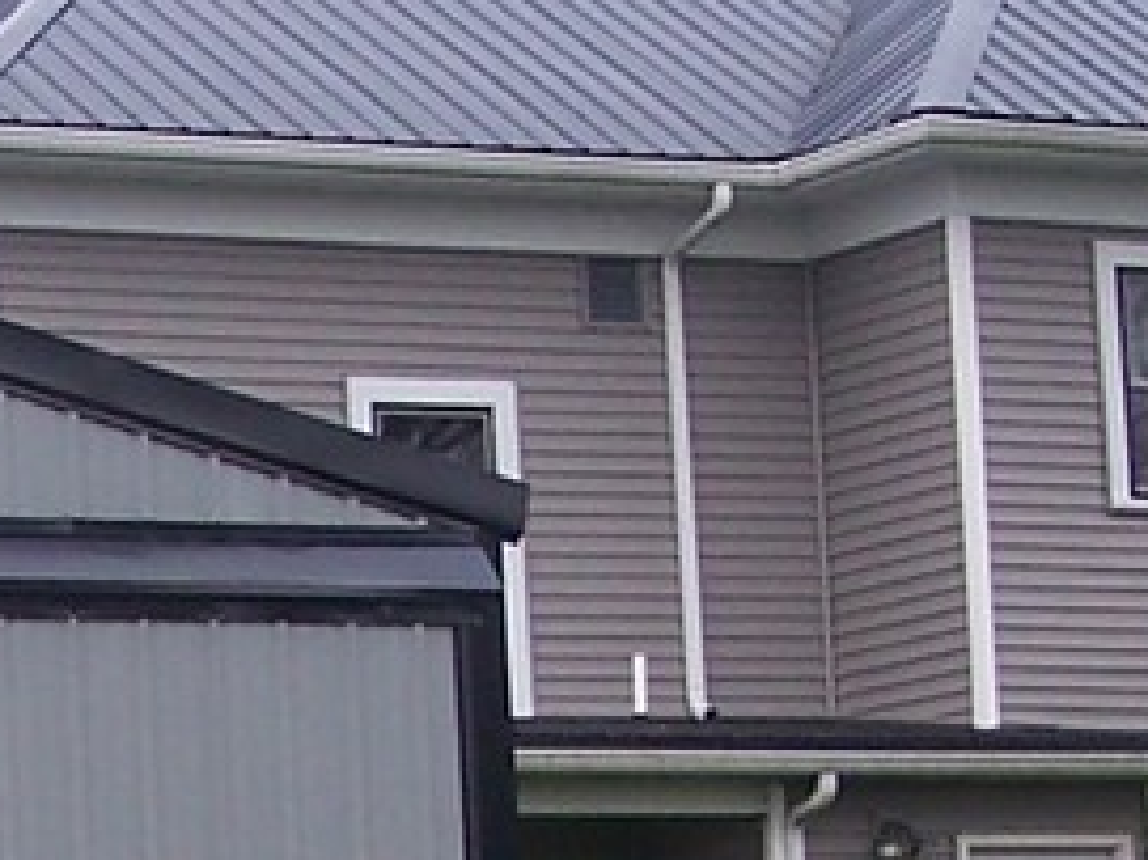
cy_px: 1254
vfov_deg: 7.2
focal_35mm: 202
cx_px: -148
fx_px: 6696
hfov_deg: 9.7
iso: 80
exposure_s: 1/200
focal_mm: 6.3
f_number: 2.8
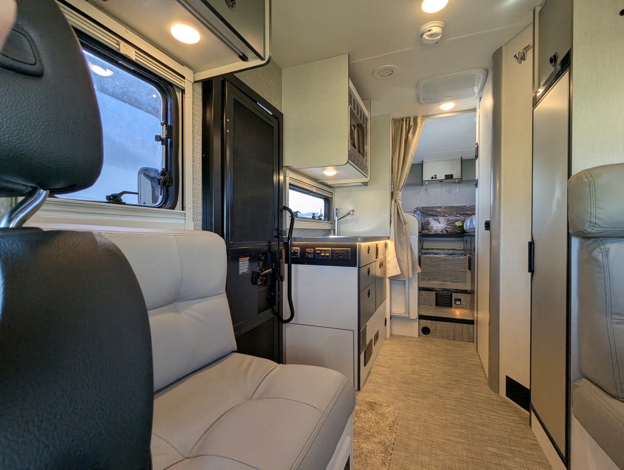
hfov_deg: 94.4
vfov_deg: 78.2
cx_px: 312
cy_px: 235
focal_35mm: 16
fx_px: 289
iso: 108
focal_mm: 2.35
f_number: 2.2
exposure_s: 1/151
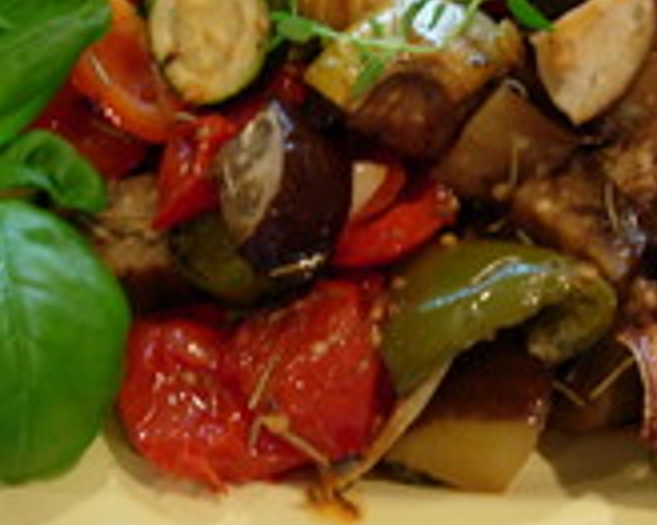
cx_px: 509
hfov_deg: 23.3
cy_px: 238
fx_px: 1574
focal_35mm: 81
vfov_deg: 18.9
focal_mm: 7.8
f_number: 2.8
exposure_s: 1/13
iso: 64
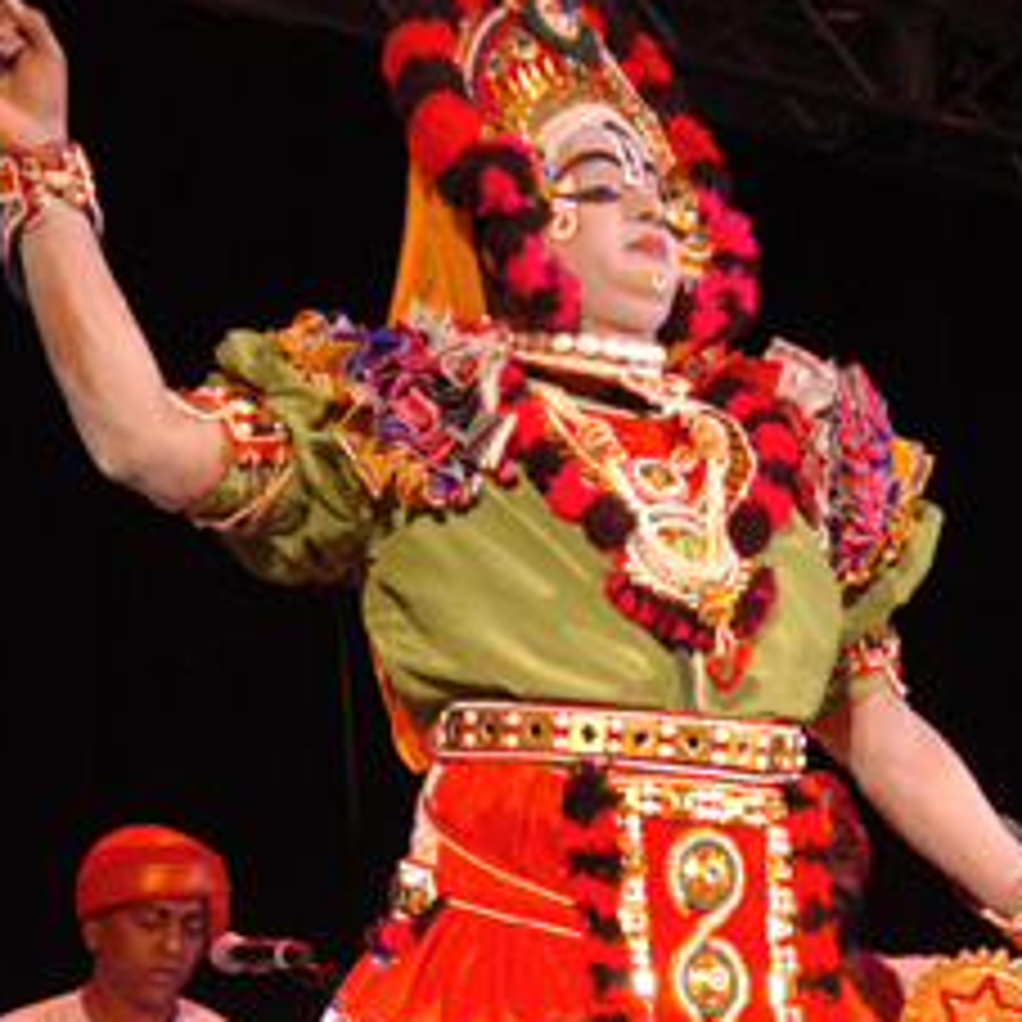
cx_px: 574
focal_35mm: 104
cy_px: 837
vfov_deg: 16.6
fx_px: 3478
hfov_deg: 16.7
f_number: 2.8
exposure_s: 1/100
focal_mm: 31
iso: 800
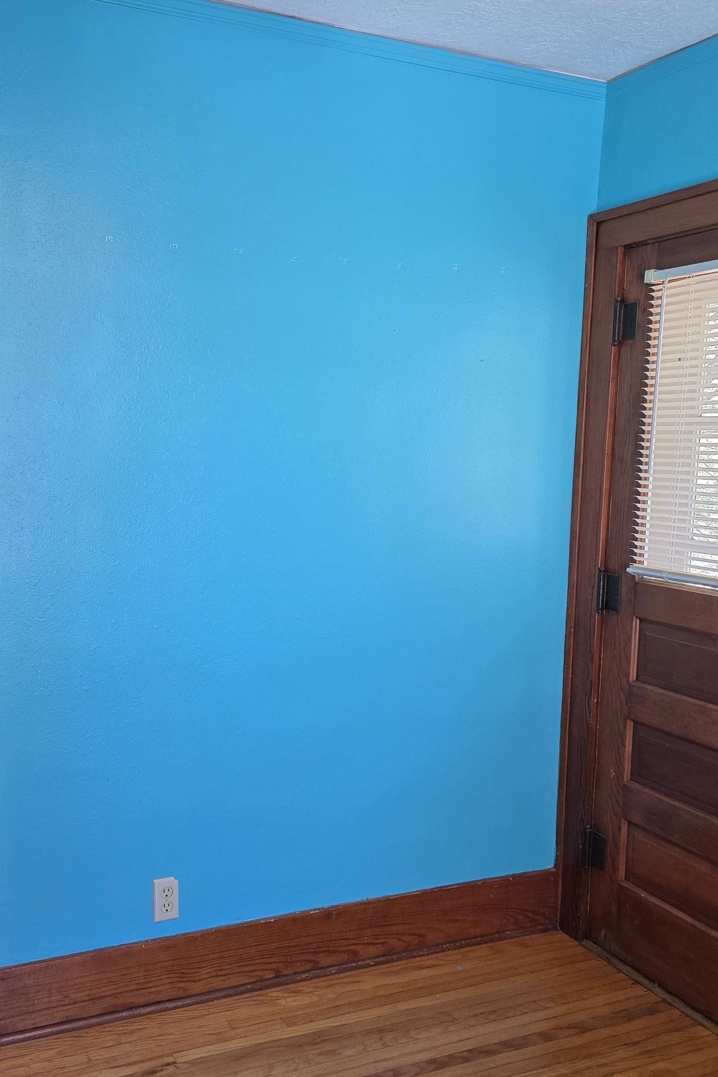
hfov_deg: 40.3
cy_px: 538
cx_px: 203
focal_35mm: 32
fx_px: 957
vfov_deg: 58.7
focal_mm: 6.3
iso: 200
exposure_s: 1/120
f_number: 1.7
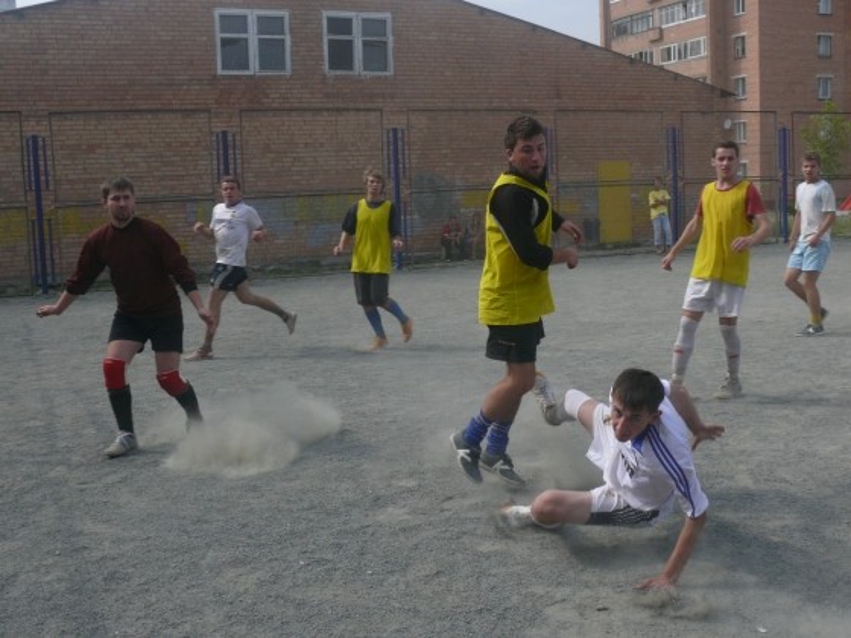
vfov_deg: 36.0
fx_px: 983
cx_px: 426
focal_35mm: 40
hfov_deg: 46.8
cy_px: 319
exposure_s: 1/400
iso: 100
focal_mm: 8.1
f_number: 6.3
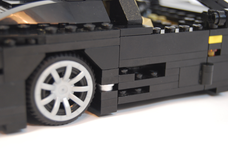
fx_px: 457
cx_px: 114
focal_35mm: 72
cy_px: 76
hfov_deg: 28.0
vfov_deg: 19.0
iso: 360
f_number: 5.6
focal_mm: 48
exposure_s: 1/60
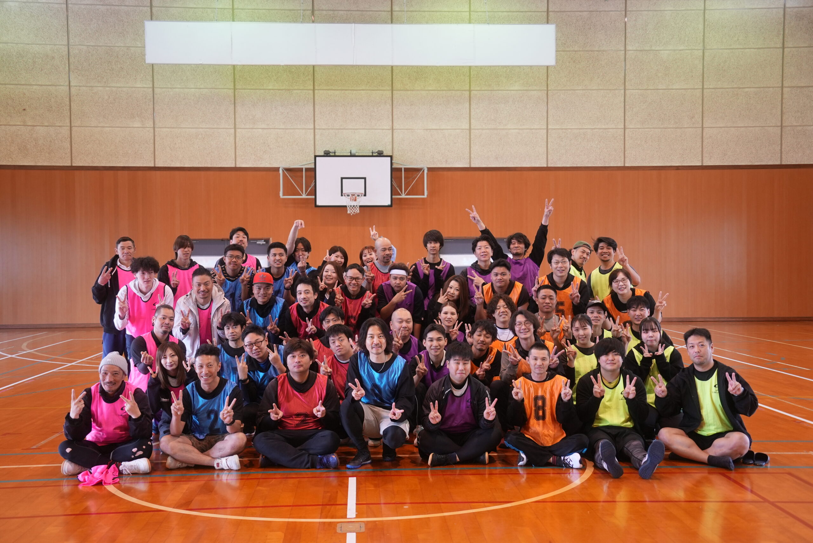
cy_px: 272
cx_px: 406
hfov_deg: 47.4
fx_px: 926
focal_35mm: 41
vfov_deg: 32.7
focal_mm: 41
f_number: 3.2
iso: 800
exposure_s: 1/50
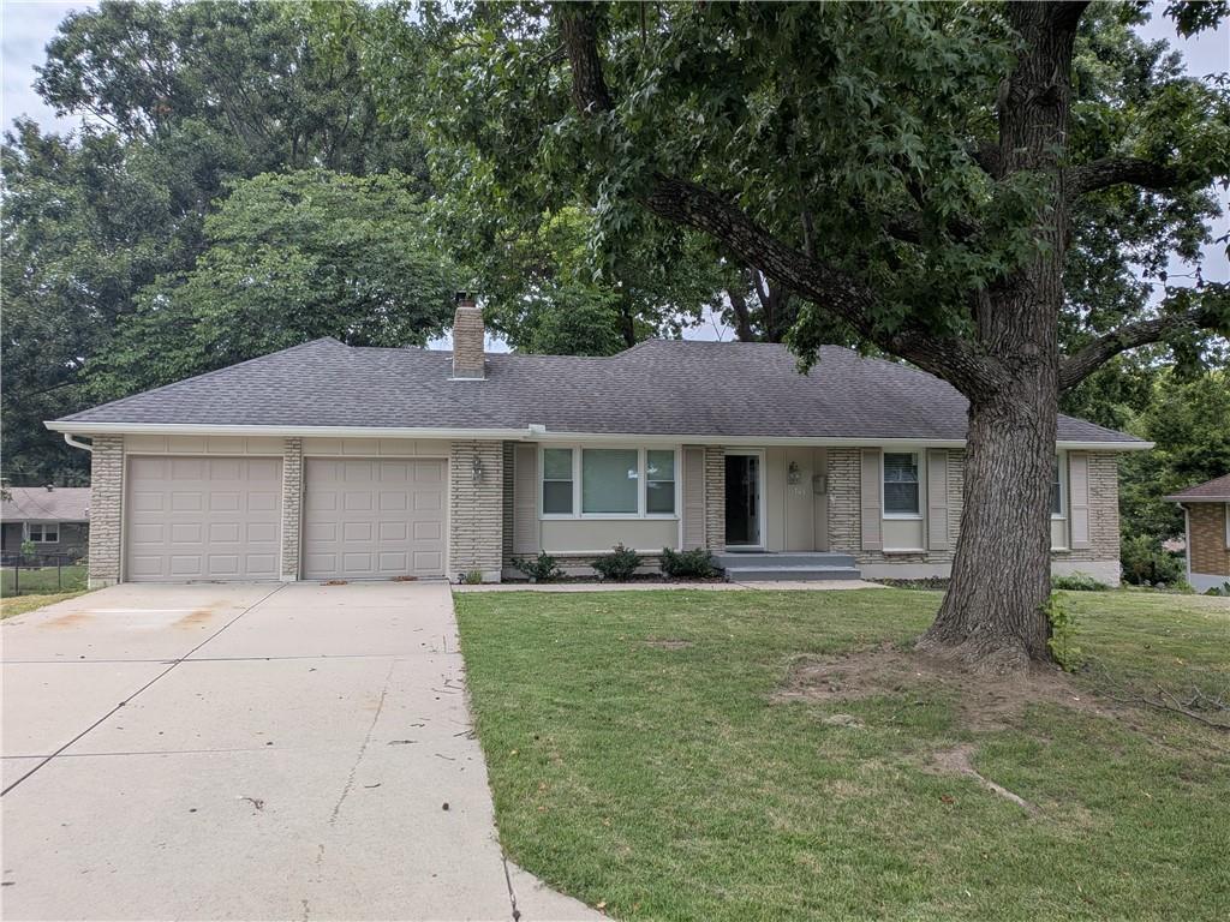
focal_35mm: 24
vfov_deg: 56.8
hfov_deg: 71.6
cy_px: 461
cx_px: 615
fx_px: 853
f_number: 1.7
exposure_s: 1/6667
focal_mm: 4.53
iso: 26
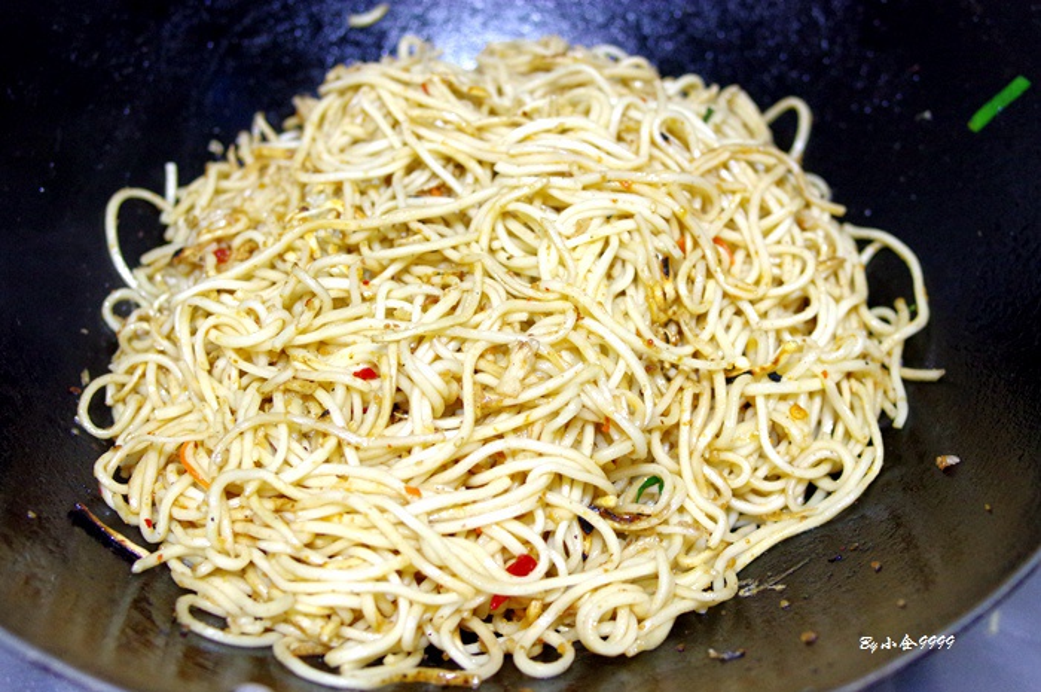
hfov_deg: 42.8
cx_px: 520
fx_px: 1329
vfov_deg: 29.2
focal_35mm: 46
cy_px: 346
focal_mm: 31
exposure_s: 1/60
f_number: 4
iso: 3200
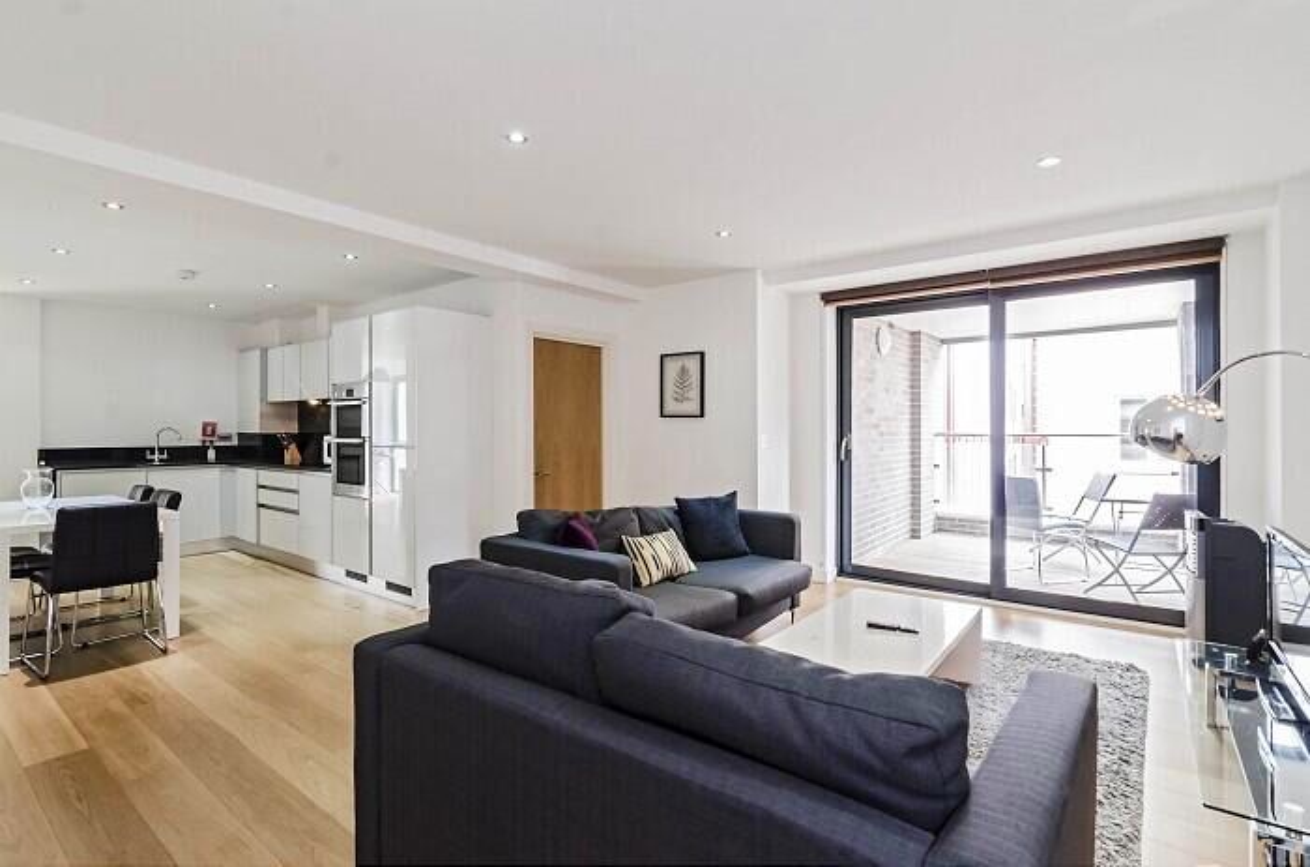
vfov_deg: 71.8
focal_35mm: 16
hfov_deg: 95.1
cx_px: 655
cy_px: 434
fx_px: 599
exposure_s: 1/10
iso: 640
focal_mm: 11
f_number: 8
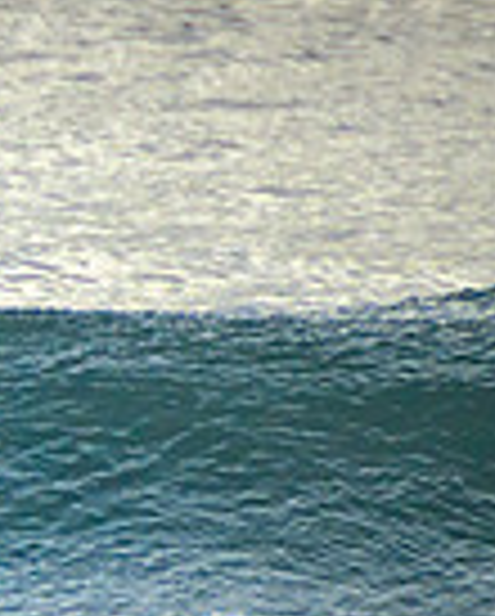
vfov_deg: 0.9
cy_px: 387
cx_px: -1051
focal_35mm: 2187
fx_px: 39961
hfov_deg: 0.7
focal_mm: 400
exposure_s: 1/2000
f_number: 5.6
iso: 720
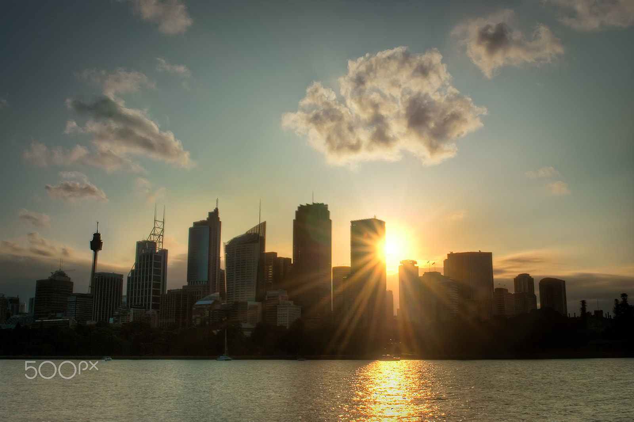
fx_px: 634
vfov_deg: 36.9
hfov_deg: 53.1
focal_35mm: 36
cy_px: 211
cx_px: 317
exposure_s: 1/40
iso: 100
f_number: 22
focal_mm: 24
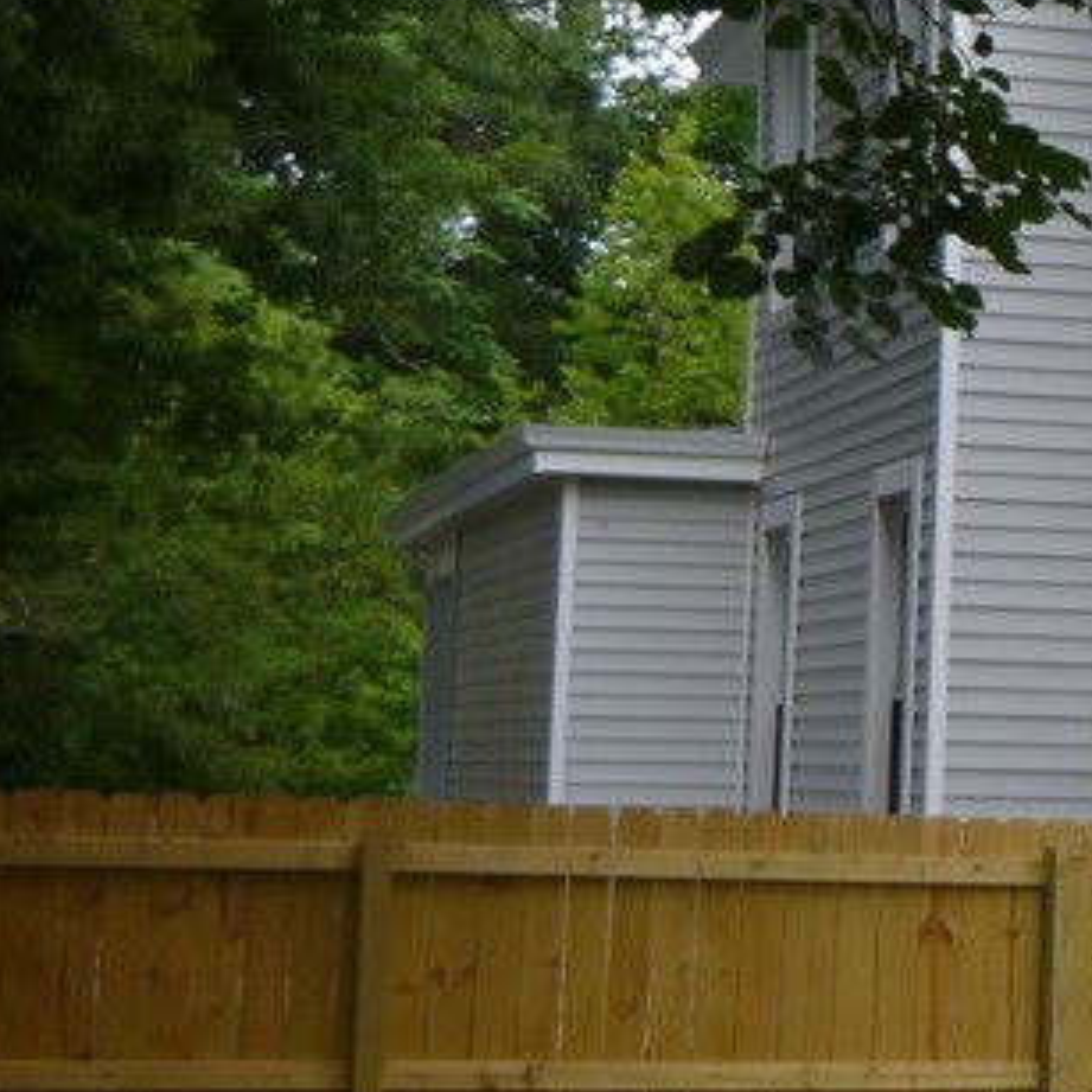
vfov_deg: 16.4
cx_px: 1690
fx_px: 3783
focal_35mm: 106
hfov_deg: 15.1
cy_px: 427
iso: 100
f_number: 4.4
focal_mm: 6.4
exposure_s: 1/100
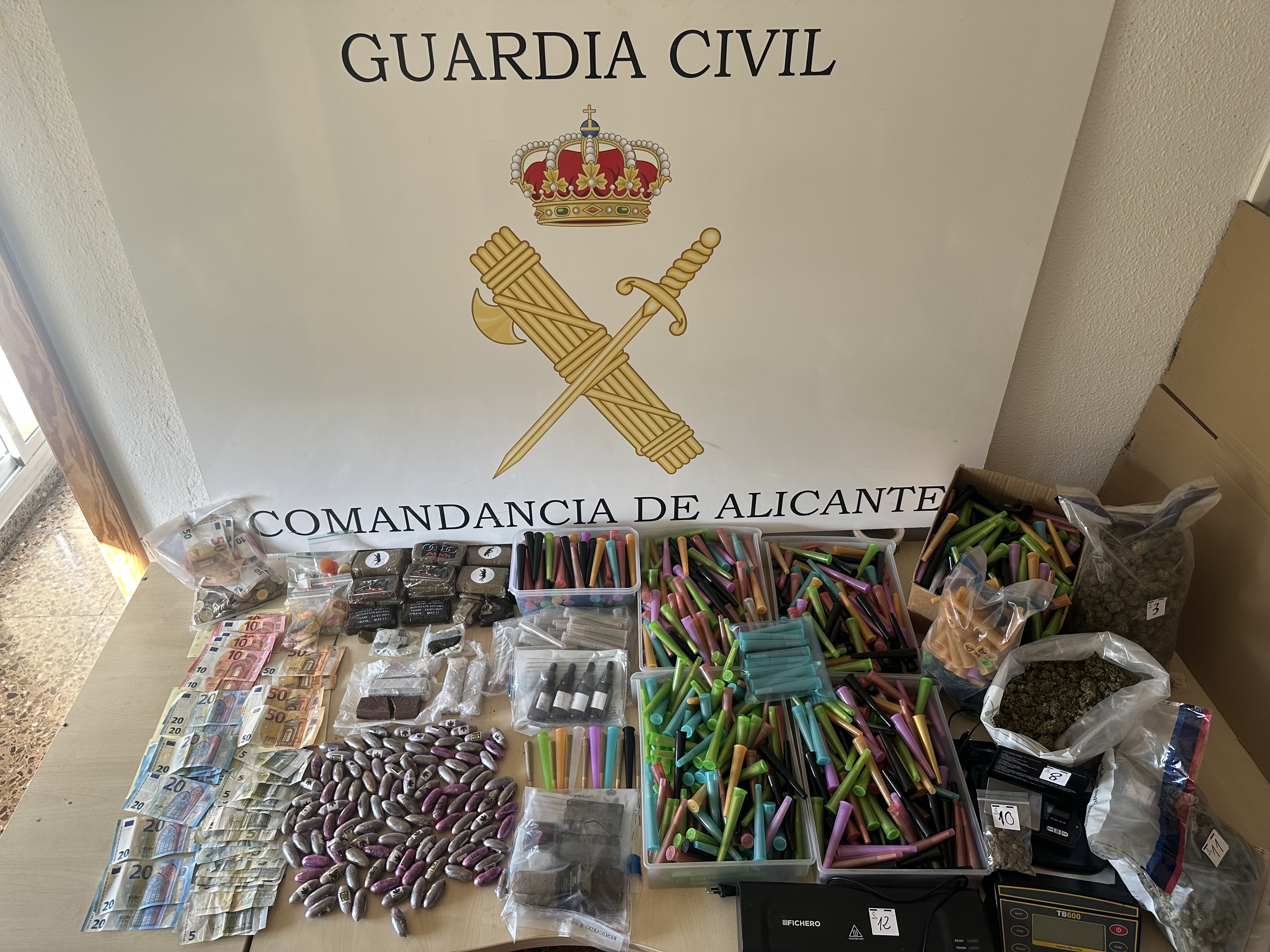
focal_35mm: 24
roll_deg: +0.4
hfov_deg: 71.6
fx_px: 881
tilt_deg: -38.2
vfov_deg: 56.8
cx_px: 635
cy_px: 476
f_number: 1.78
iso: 125
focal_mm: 6.86
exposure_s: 1/121
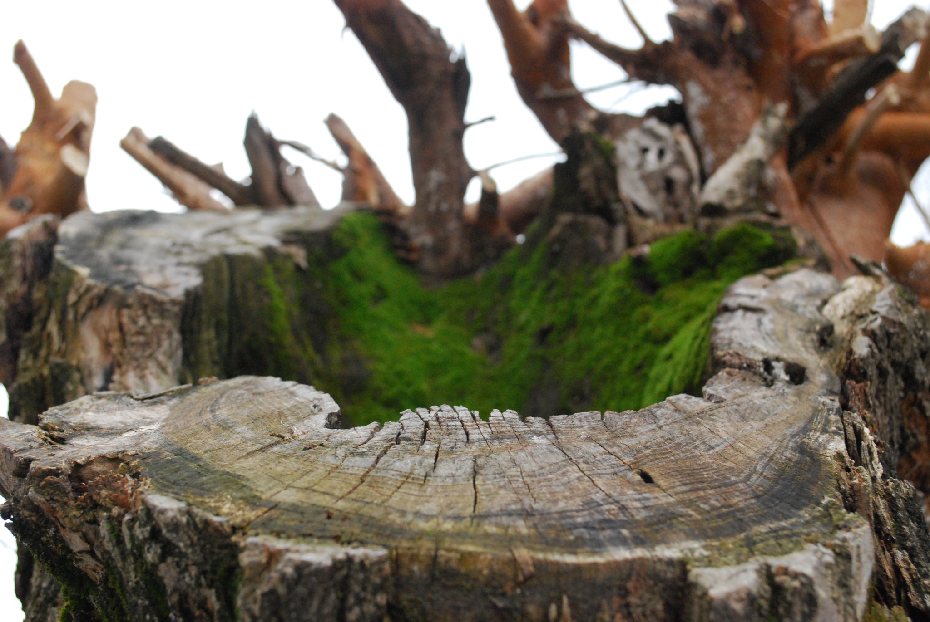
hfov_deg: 41.1
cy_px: 311
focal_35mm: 48
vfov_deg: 28.2
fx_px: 1241
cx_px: 465
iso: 1400
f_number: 7.1
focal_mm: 32
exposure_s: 1/160
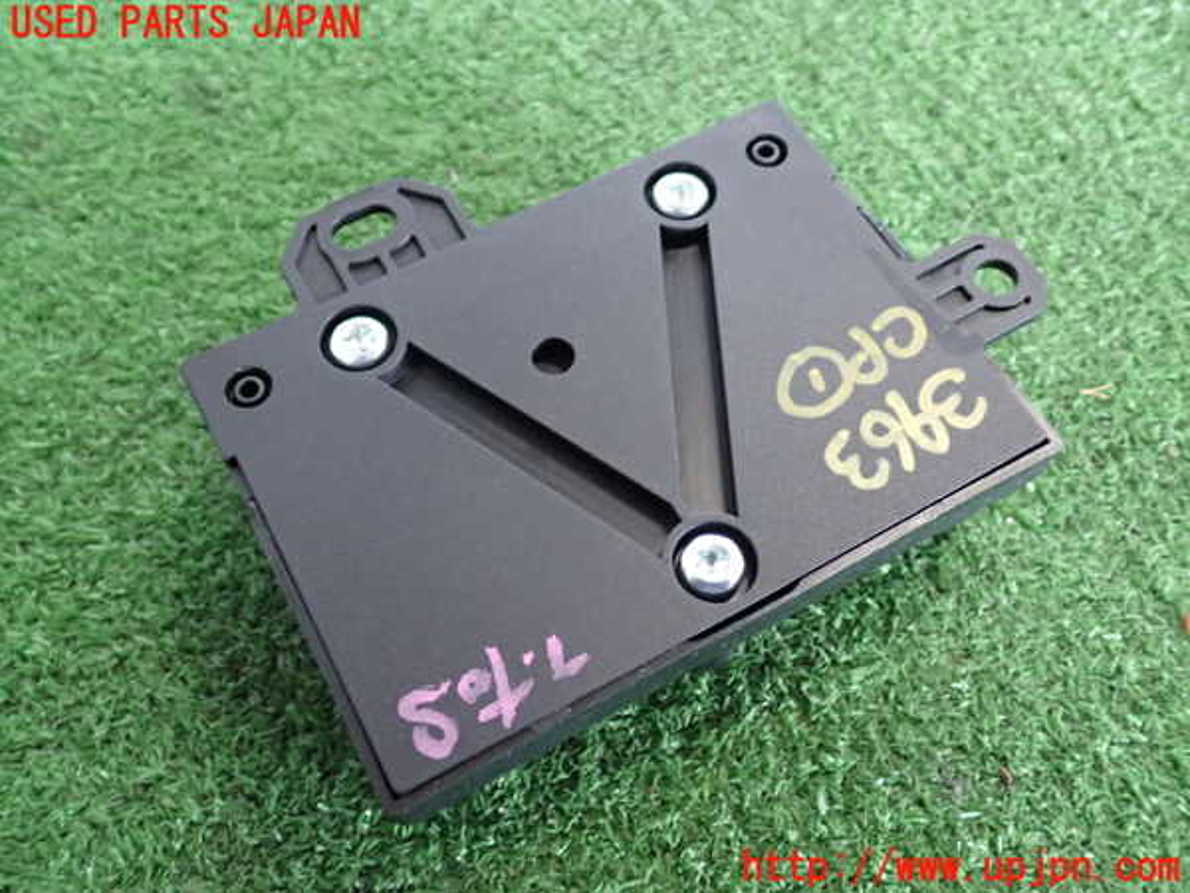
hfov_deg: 51.4
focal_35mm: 36
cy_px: 446
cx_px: 595
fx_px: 1238
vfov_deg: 39.7
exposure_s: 1/40
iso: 640
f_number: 2.5
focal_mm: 6.37
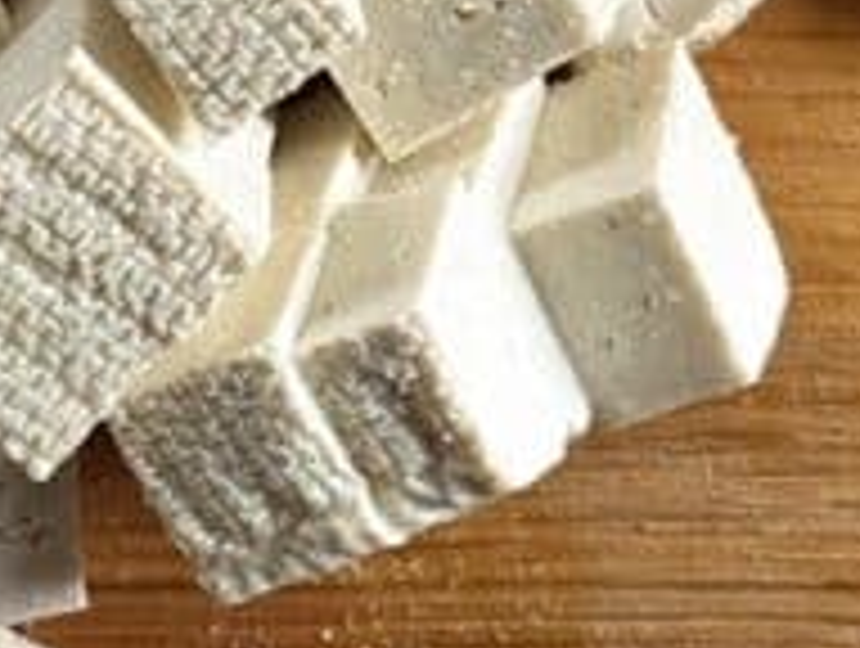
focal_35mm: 188
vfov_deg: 7.9
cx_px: -158
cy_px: -52
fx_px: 4679
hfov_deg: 10.3
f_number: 1.78
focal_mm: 6.86
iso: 125
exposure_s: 1/117
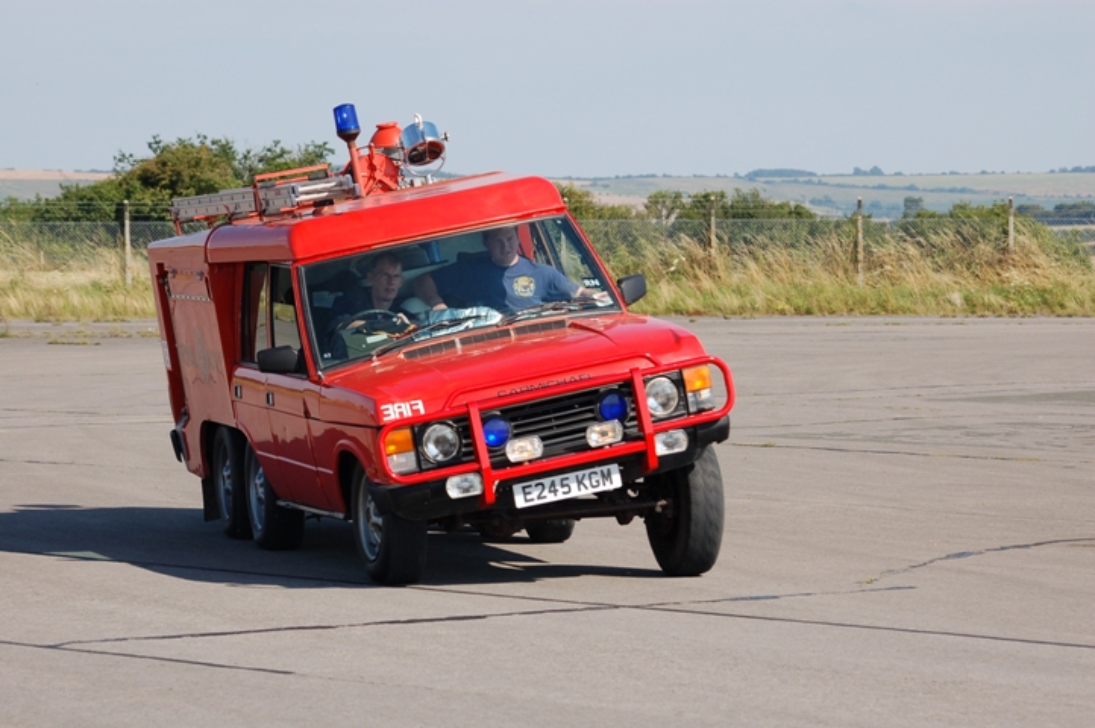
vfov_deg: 9.1
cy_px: 364
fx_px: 4558
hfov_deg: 13.7
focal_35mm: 150
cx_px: 548
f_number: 9
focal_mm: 100
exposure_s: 1/320
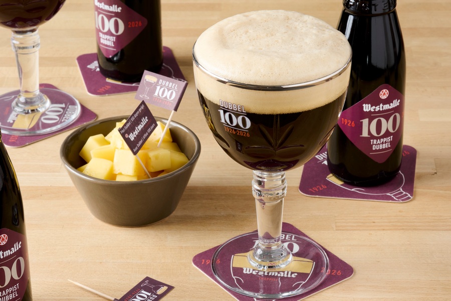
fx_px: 1315
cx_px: 226
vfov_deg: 13.0
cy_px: 150
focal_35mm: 105
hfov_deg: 19.5
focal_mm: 105
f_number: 32
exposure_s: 1/125
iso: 400
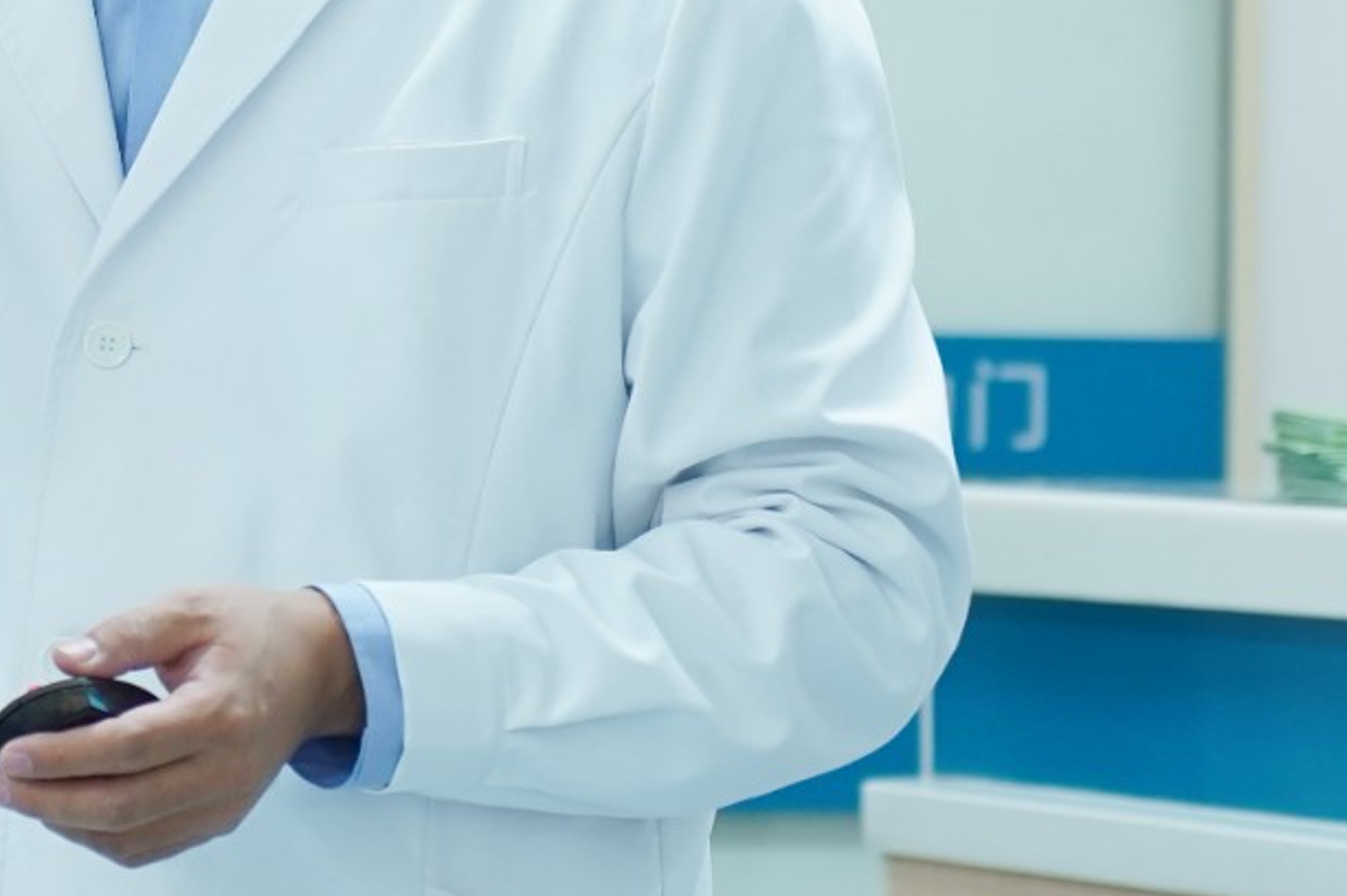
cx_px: 101
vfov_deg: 5.1
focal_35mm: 269
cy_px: -143
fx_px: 10059
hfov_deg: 7.6
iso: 800
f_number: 2.8
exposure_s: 1/100
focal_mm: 69
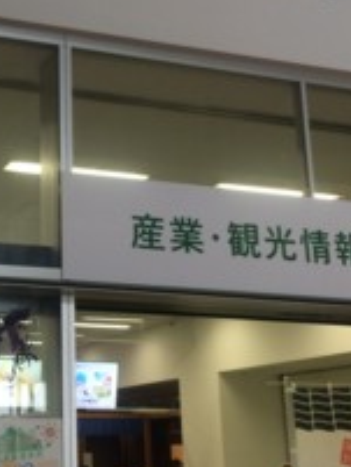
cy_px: 202
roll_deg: +0.9
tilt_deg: +15.9
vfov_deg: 29.8
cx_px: 23
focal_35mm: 65
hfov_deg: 22.0
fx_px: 878
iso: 40
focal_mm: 4.15
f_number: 2.2
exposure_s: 1/40
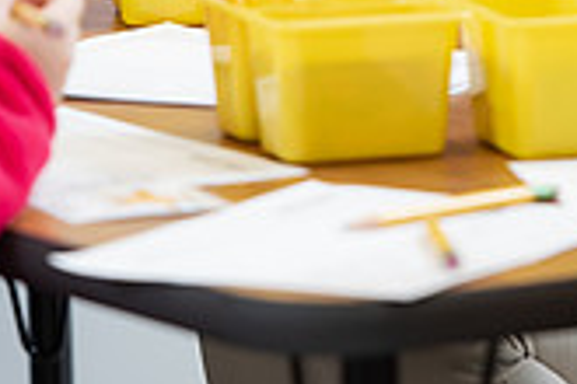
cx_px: 273
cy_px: -218
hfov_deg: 3.9
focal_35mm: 526
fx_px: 8430
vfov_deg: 2.6
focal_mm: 150
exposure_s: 1/200
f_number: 3.2
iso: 500
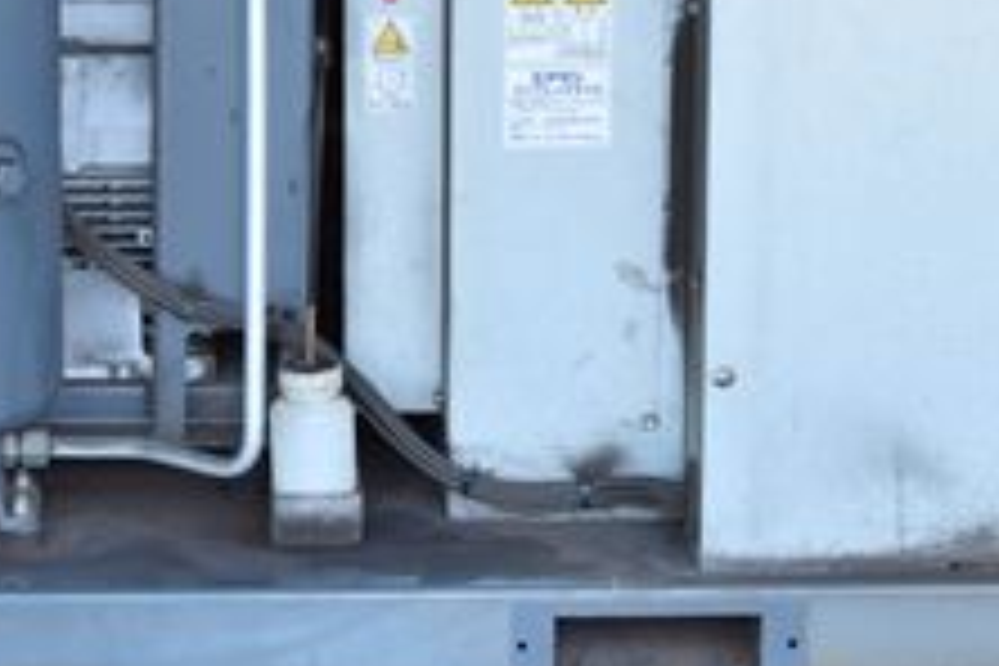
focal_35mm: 196
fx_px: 5439
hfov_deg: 10.5
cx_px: 333
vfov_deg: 7.0
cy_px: 32
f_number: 6.3
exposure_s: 1/1000
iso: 1250
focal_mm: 58
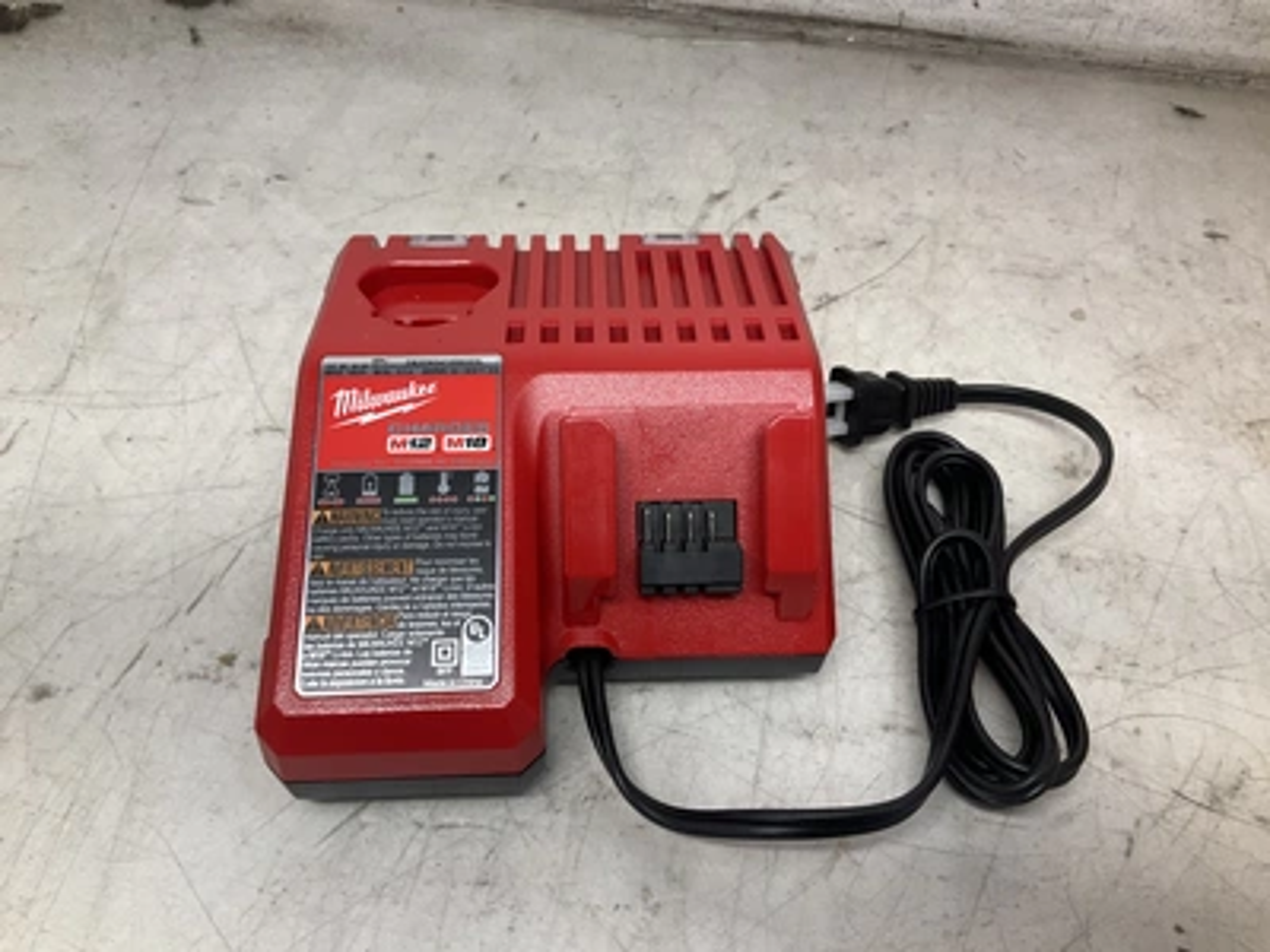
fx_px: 1064
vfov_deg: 48.2
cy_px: 476
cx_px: 635
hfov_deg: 61.7
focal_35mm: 29
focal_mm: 3
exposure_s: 1/120
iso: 50
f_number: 1.8
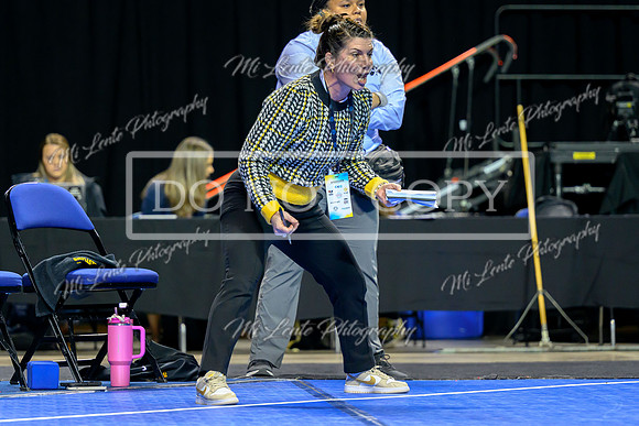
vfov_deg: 7.7
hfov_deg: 11.5
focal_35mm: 179
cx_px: 288
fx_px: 3178
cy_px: 166
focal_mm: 135
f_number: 2.8
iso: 3200
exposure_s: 1/800
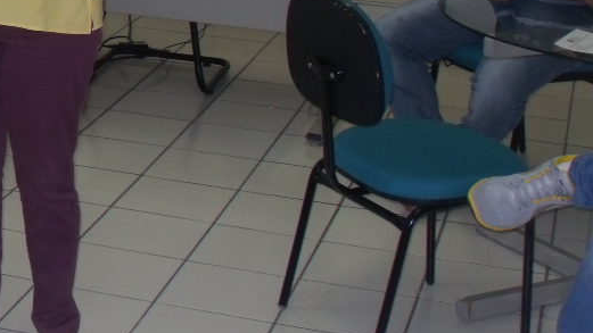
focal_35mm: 107
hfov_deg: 19.5
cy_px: -53
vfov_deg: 11.1
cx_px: 11
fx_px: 1682
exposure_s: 1/60
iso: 200
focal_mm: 8.4
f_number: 3.4
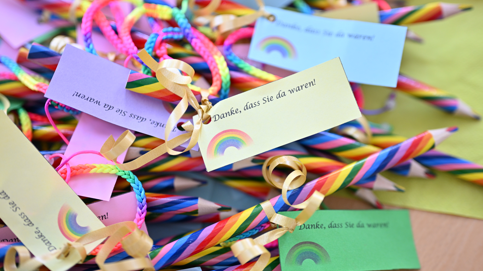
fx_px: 679
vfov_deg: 22.6
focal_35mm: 53
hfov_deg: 39.2
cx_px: 241
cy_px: 126
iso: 500
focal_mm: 50
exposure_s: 1/250
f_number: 1.8
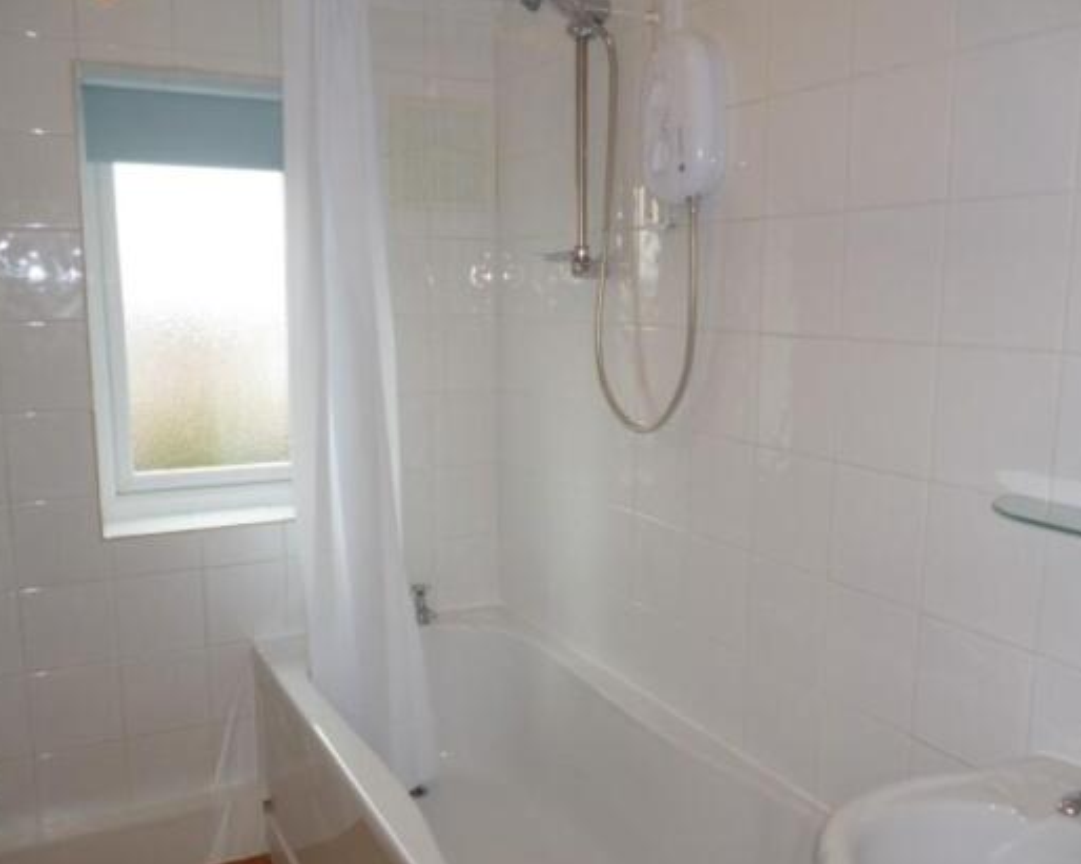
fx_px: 992
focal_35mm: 31
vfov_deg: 47.1
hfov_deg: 57.2
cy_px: 453
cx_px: 565
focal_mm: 5
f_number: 3.1
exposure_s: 1/60
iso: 200
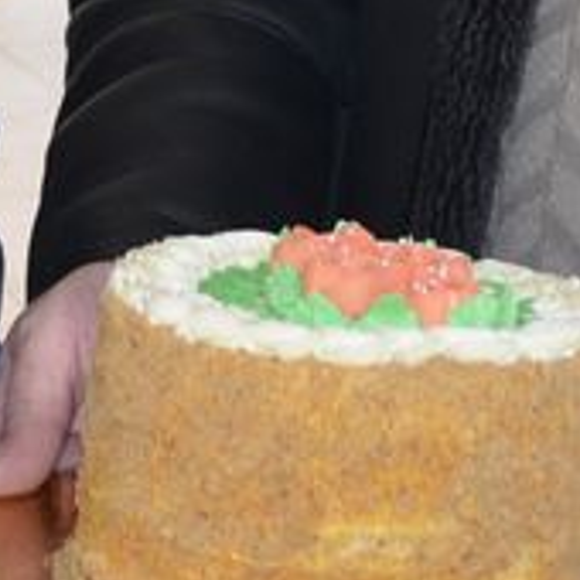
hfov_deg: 8.8
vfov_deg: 8.3
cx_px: 232
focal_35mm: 198
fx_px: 3753
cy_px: -643
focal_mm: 22
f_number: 3.8
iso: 640
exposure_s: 1/60
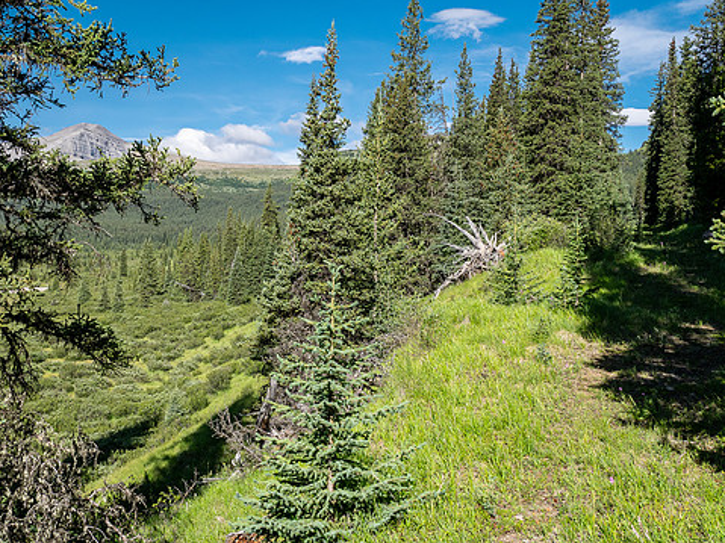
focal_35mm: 46
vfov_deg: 31.5
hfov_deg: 41.2
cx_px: 322
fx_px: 963
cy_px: 273
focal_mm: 19
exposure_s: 1/160
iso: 200
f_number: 8
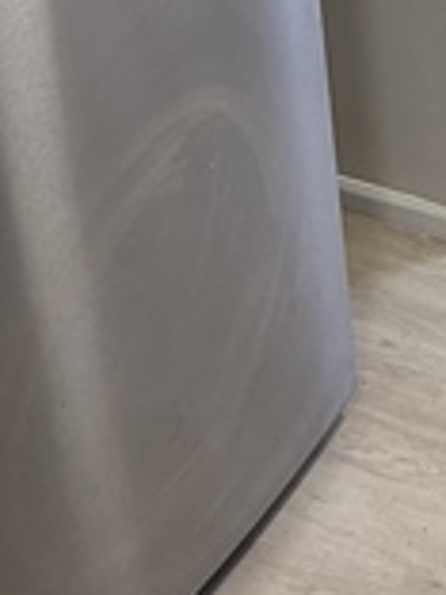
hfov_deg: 21.1
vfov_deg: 28.0
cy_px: -124
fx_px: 1031
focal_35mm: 60
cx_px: 648
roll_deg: -0.6
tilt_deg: -14.8
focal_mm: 2.22
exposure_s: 1/120
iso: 250
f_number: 2.2
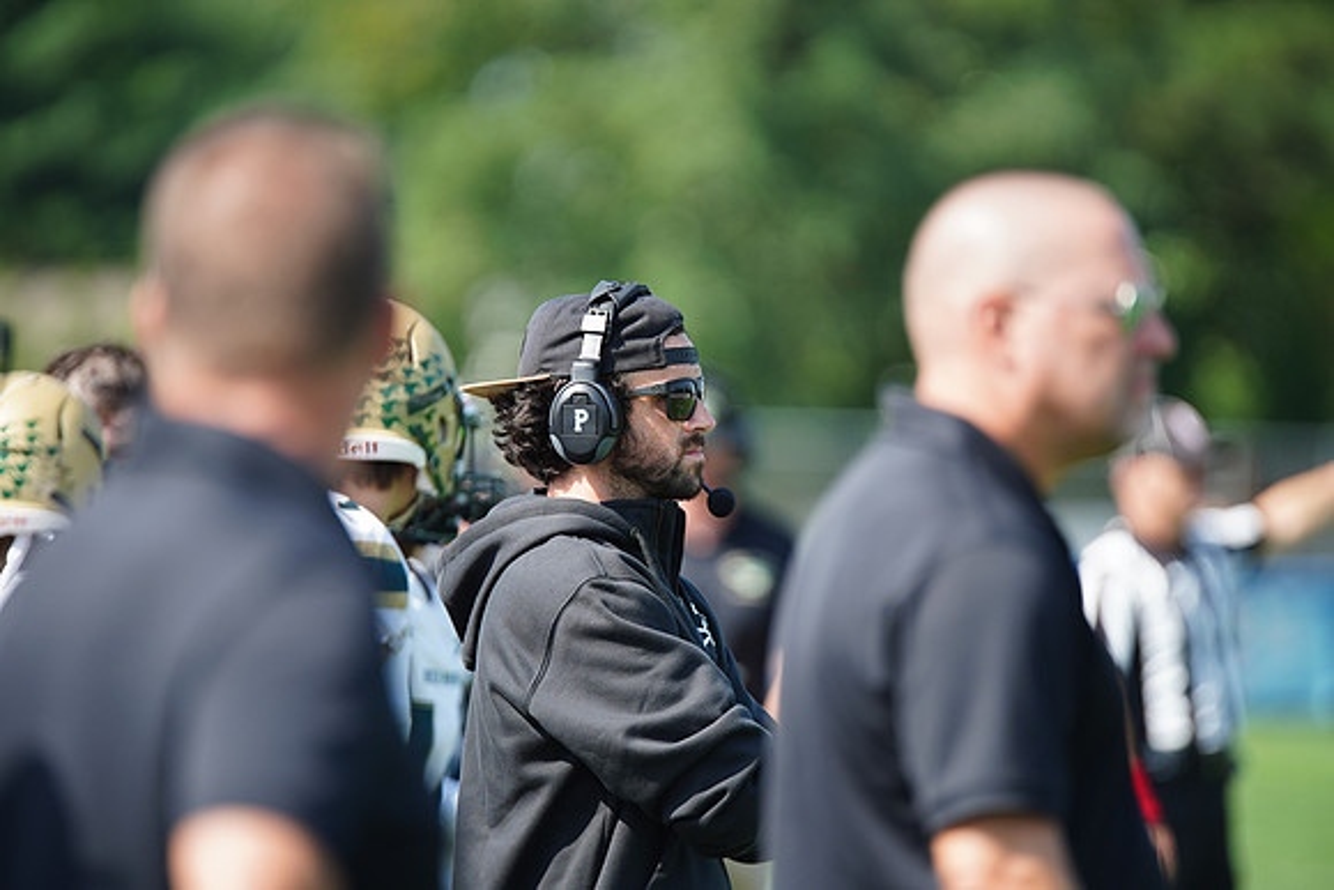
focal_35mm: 300
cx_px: 667
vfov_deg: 4.6
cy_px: 445
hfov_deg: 6.9
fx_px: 11119
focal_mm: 300
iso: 400
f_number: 2.8
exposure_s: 1/2000
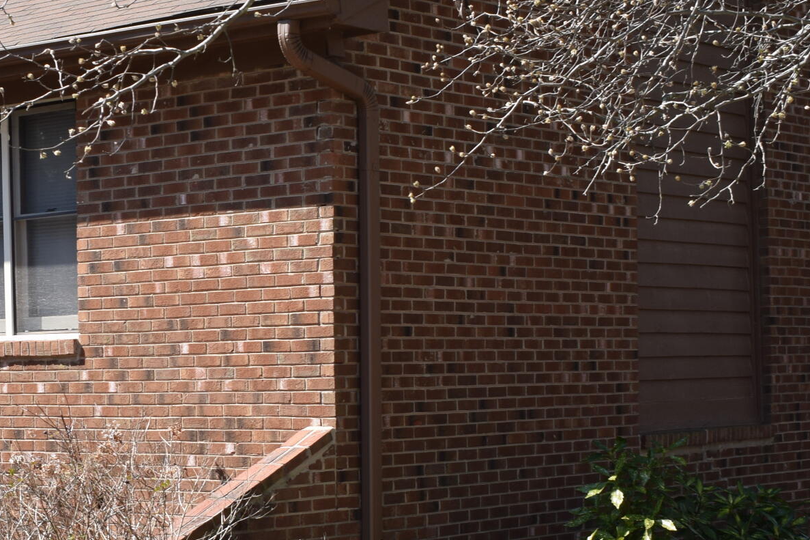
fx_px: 2047
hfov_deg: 22.0
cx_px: 113
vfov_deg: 15.0
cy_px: 376
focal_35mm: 91
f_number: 7.1
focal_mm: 24
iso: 100
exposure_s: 1/200
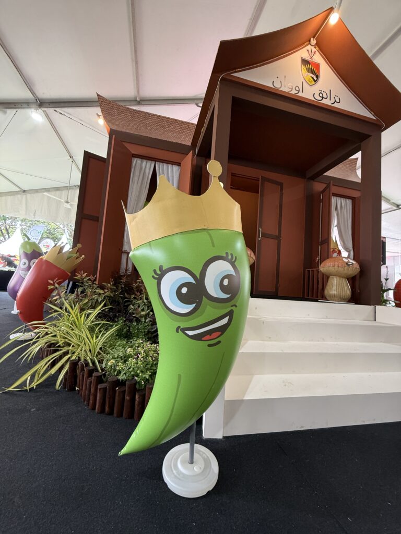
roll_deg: -5.4
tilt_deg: +5.2
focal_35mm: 14
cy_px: 267
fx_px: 216
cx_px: 200
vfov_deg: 102.1
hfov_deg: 85.7
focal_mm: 2.22
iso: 320
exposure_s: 1/99
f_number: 2.2
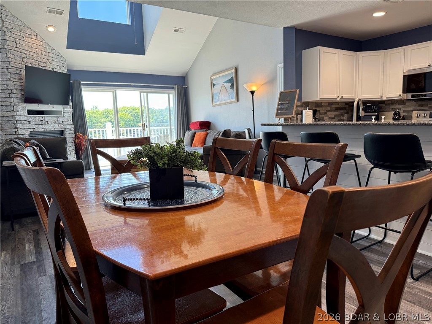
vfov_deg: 56.8
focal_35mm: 24
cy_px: 162
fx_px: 300
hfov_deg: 71.6
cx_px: 216
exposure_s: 1/120
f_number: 1.78
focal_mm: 6.76
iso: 250
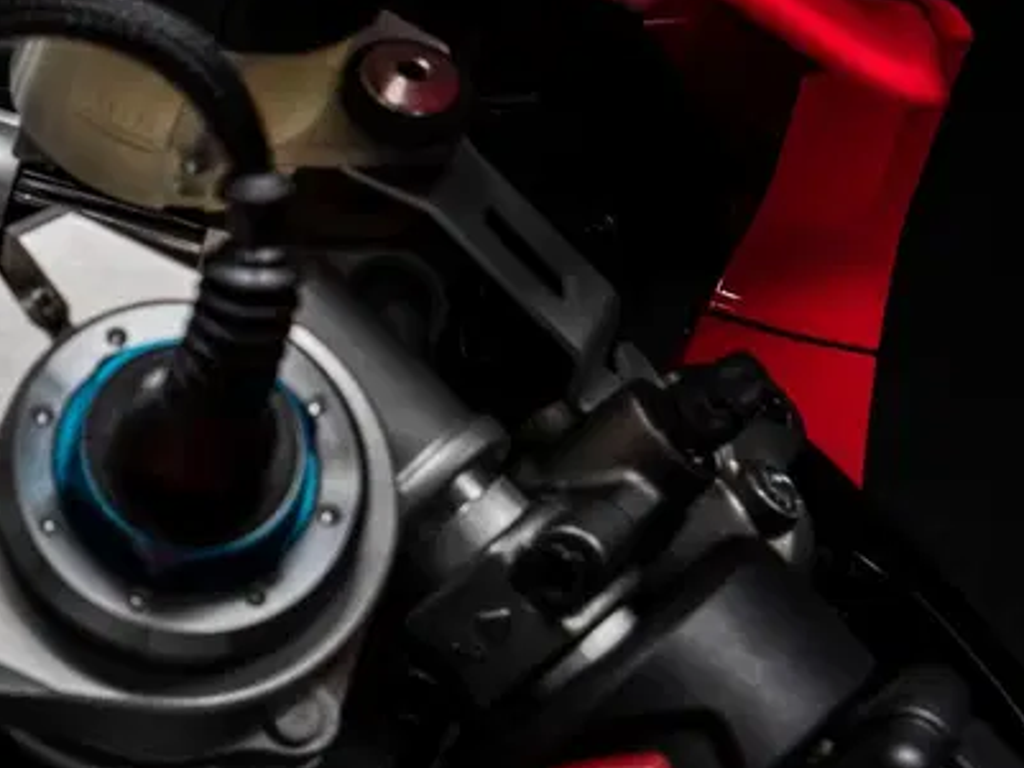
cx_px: -338
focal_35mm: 115
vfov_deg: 12.9
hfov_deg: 16.1
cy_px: 235
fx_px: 3403
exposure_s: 1/80
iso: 400
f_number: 9
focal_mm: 40
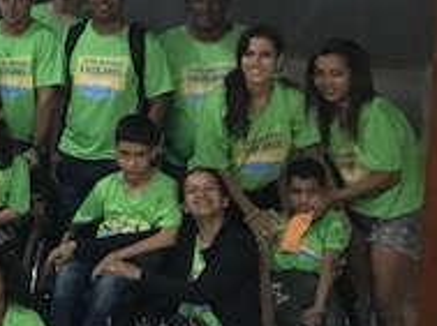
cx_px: -259
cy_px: 53
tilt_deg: -4.1
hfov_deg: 18.0
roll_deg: -1.7
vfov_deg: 15.4
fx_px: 1197
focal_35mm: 95
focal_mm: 3.99
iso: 100
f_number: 1.8
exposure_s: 1/6
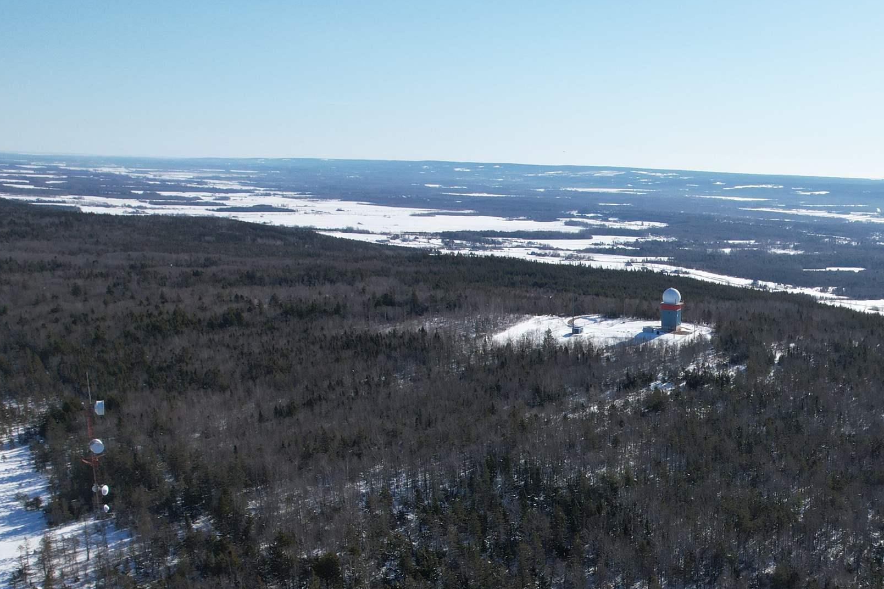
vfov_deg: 31.1
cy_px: 470
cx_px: 748
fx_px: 1031
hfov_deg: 43.5
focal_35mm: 42
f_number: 2.8
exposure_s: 1/2500
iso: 100
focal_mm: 8.38
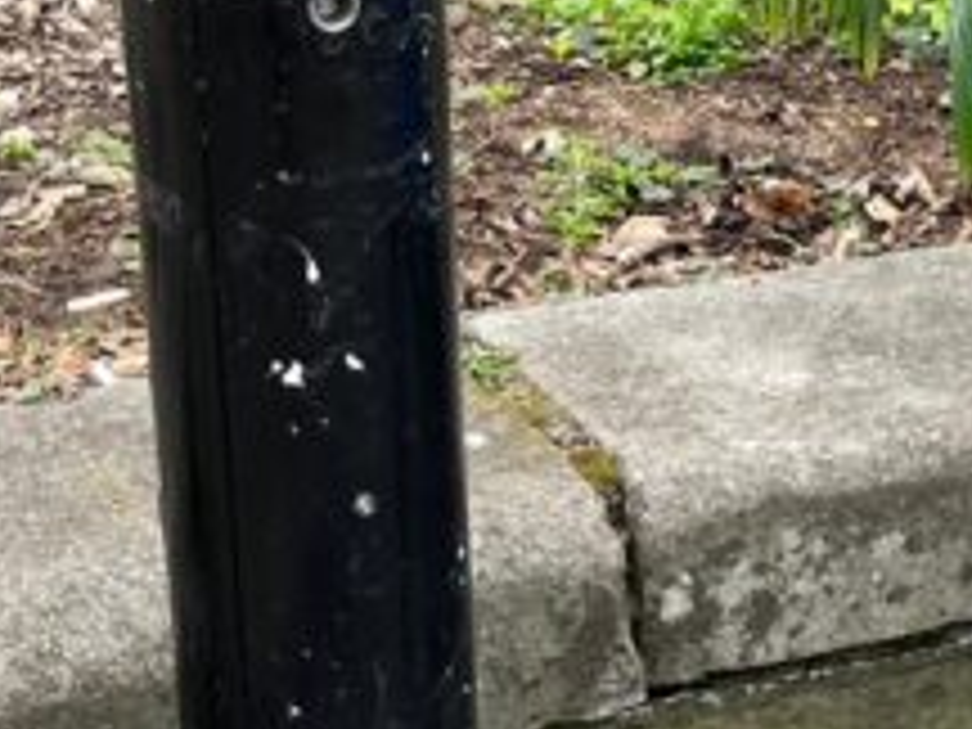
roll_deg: -4.2
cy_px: 158
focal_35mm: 123
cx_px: 1408
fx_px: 3454
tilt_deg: -23.7
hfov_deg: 15.0
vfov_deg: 12.0
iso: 50
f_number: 1.6
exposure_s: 1/407
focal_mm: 5.1
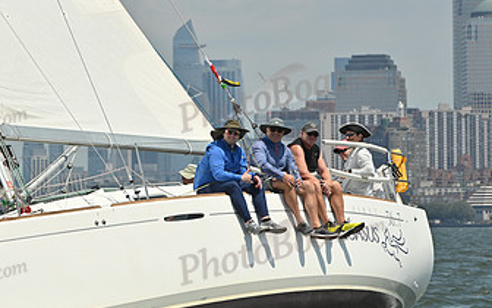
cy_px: 191
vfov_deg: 3.7
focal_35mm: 352
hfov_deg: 6.0
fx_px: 4720
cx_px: 104
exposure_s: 1/1250
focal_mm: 200
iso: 320
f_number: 11
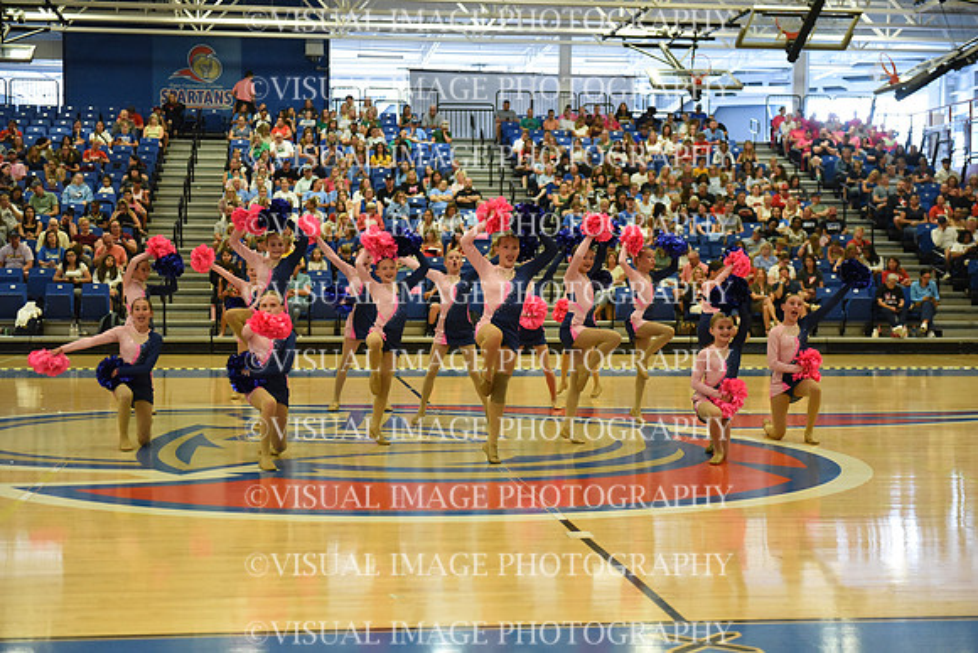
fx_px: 1685
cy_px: 326
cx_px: 489
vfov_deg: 21.9
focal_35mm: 62
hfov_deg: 32.4
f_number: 2.8
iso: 8000
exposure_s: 1/1000
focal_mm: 62
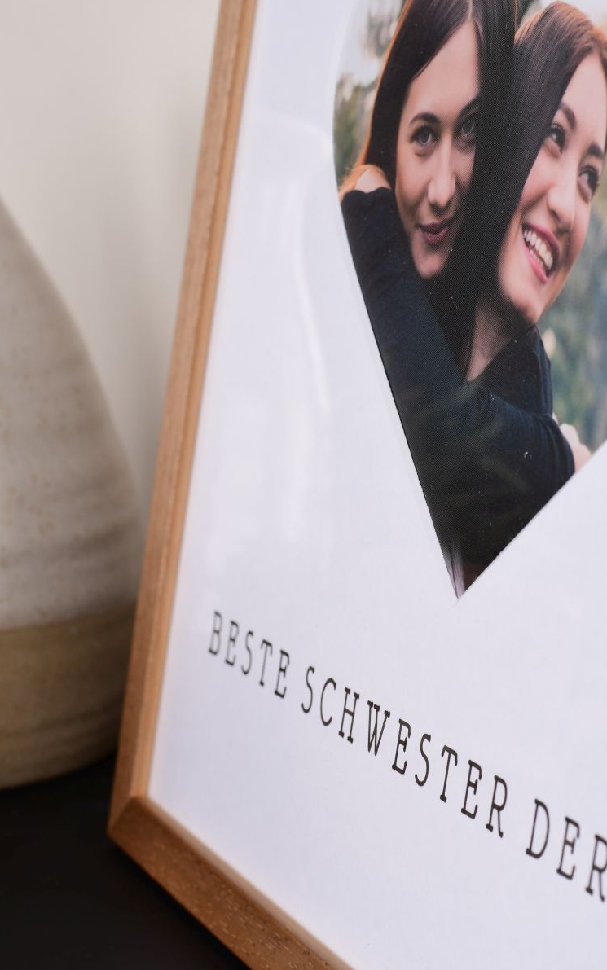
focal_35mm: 77
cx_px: 297
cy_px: 486
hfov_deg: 16.9
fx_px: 2037
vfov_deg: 26.8
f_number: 10
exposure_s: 1/100
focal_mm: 50
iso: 400
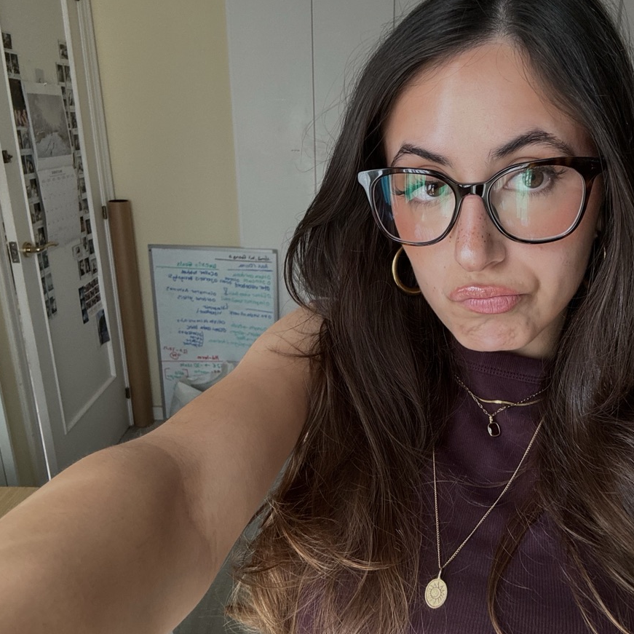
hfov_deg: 56.8
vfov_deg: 57.3
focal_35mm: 28
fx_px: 580
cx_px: 386
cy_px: 309
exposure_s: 1/86
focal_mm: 2.69
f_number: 1.9
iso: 80
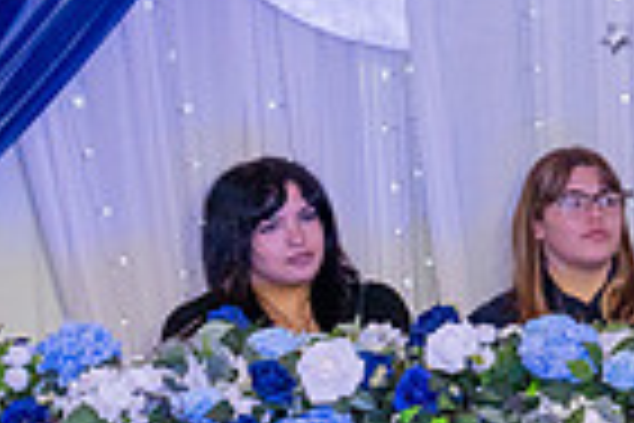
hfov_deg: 8.4
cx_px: 1084
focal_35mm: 238
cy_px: 475
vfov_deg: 5.8
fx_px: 4191
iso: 1000
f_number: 4.5
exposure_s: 1/200
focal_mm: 58
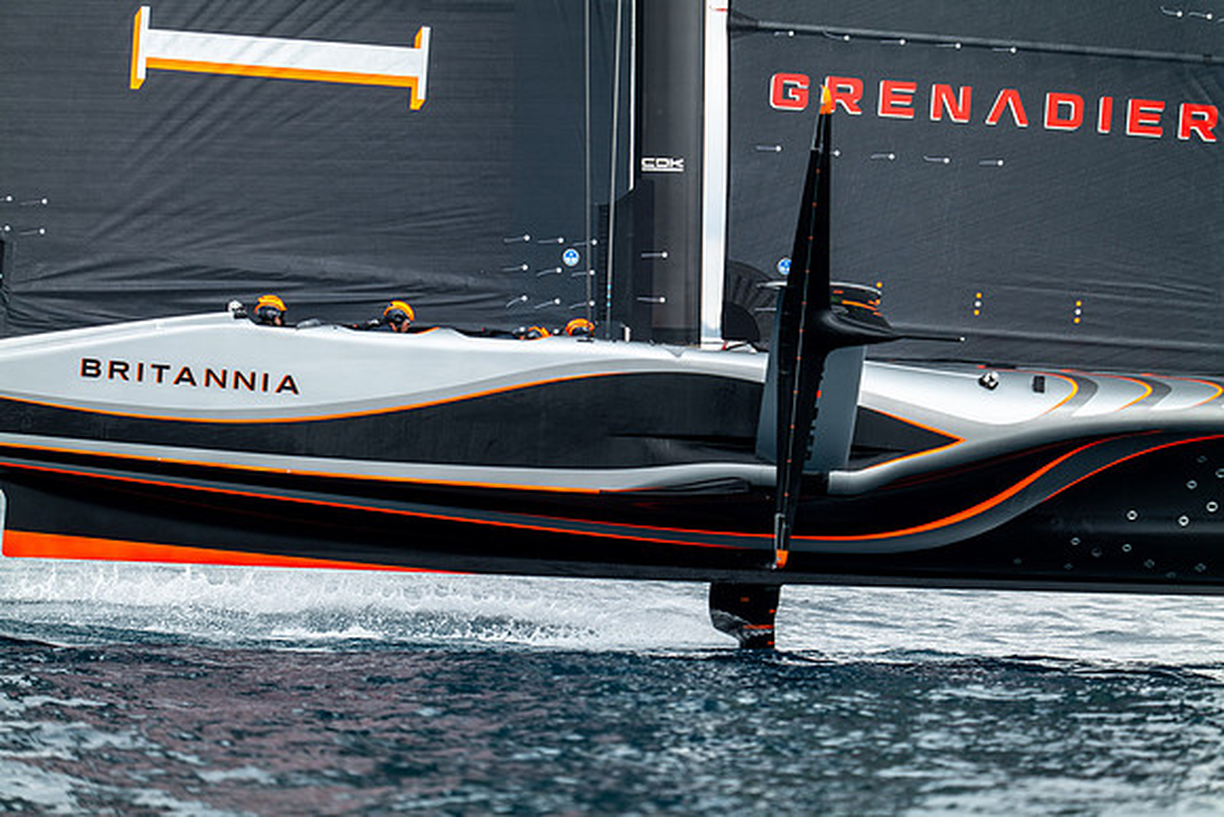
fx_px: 6801
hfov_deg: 10.3
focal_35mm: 200
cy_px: 408
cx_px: 612
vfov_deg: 6.9
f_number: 2.8
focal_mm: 200
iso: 200
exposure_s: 1/1250
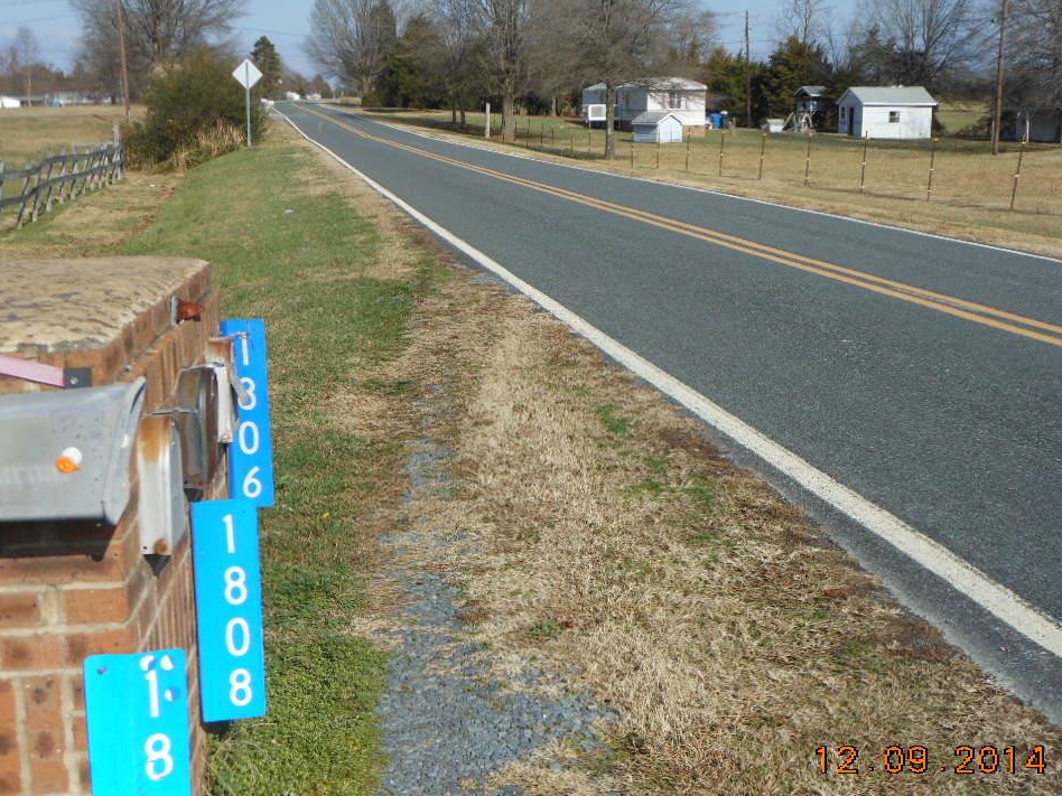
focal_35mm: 54
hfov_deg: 35.5
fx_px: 1657
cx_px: 542
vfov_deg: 27.0
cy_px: 420
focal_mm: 8.9
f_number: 4
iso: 80
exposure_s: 1/800
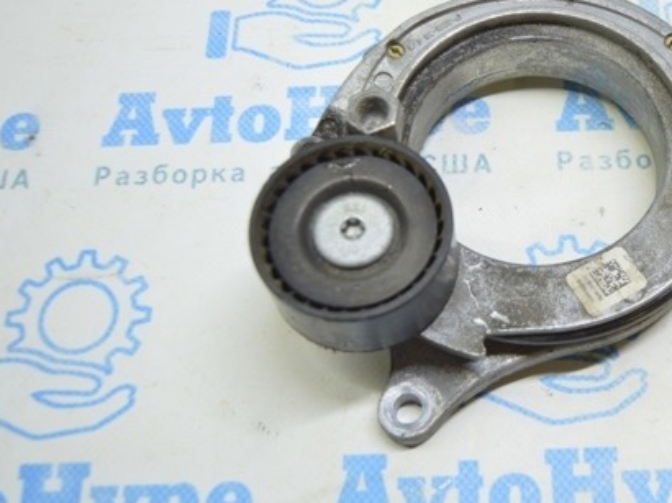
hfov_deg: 35.0
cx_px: 480
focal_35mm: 54
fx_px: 1048
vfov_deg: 27.0
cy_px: 214
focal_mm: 24
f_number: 4
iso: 400
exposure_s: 1/40
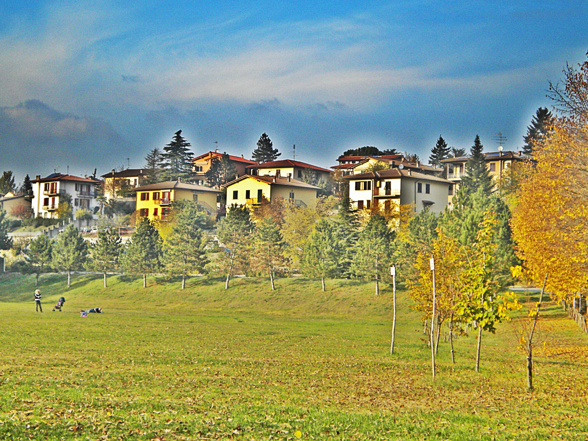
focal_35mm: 83
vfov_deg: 17.8
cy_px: 204
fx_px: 1410
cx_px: 249
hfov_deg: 23.5
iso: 104
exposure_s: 1/406
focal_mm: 12.3
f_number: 4.6
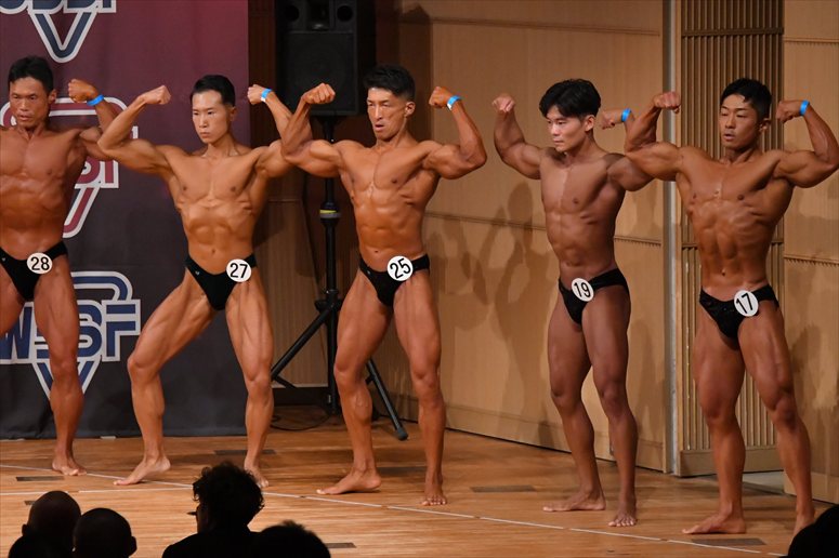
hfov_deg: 8.1
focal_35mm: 255
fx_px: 5940
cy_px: 279
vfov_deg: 5.4
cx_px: 420
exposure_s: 1/400
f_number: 5.6
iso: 8000
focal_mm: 170
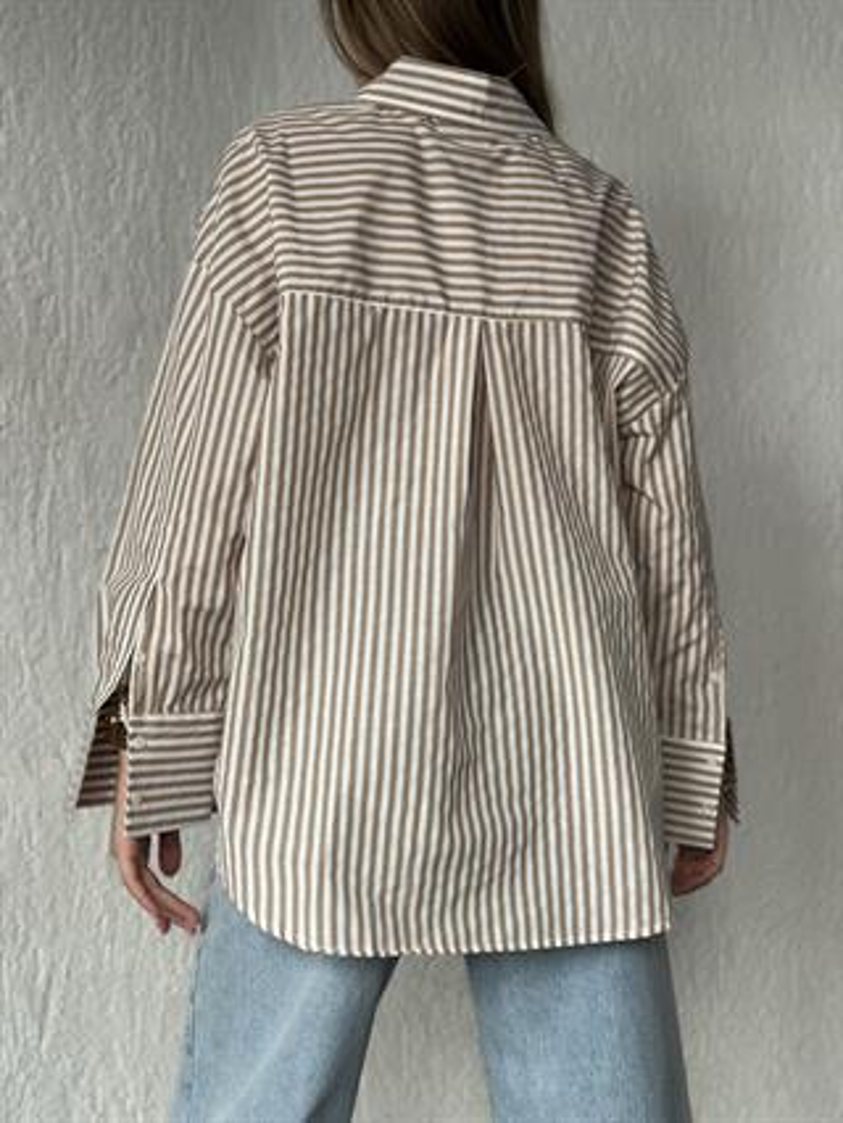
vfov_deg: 39.6
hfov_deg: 30.3
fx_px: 1557
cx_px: 422
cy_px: 562
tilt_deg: +0.5
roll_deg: +1.0
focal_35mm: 48
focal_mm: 6.86
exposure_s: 1/121
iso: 80
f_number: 1.78
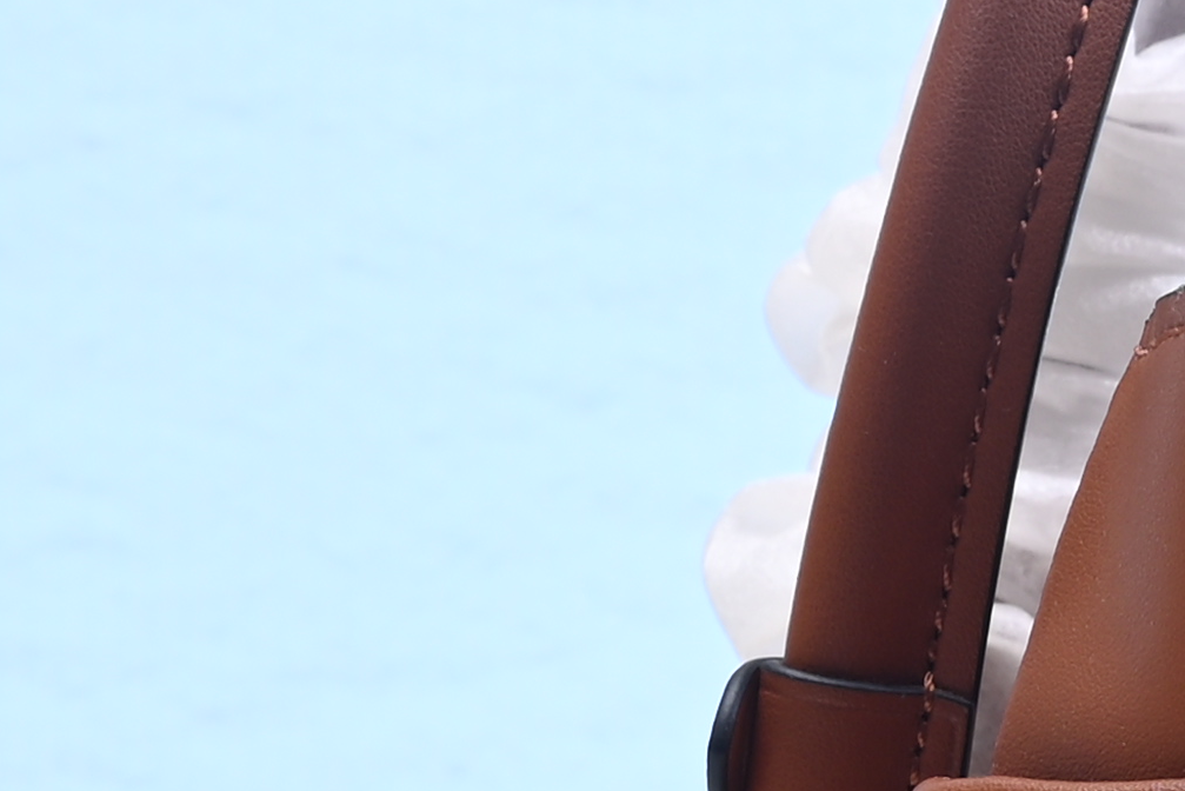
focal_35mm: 239
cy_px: 1058
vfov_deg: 5.7
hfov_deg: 8.4
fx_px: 7869
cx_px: 1872
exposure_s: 1/2
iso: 100
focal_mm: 40
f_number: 16
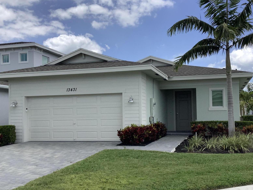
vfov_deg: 35.9
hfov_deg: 46.7
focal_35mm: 40
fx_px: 292
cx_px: 145
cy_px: 104
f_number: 2.4
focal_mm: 3.3
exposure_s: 1/1294
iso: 25
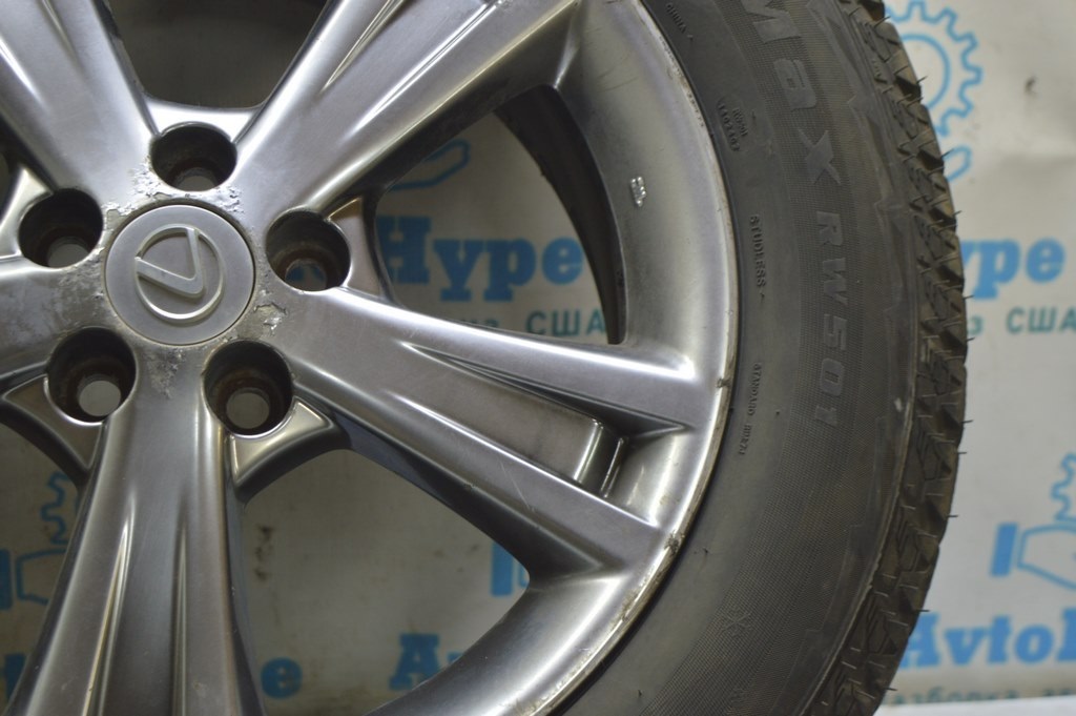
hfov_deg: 31.9
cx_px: 538
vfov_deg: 21.5
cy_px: 358
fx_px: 1881
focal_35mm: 63
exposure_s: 1/20
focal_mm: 42
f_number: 5.6
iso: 400
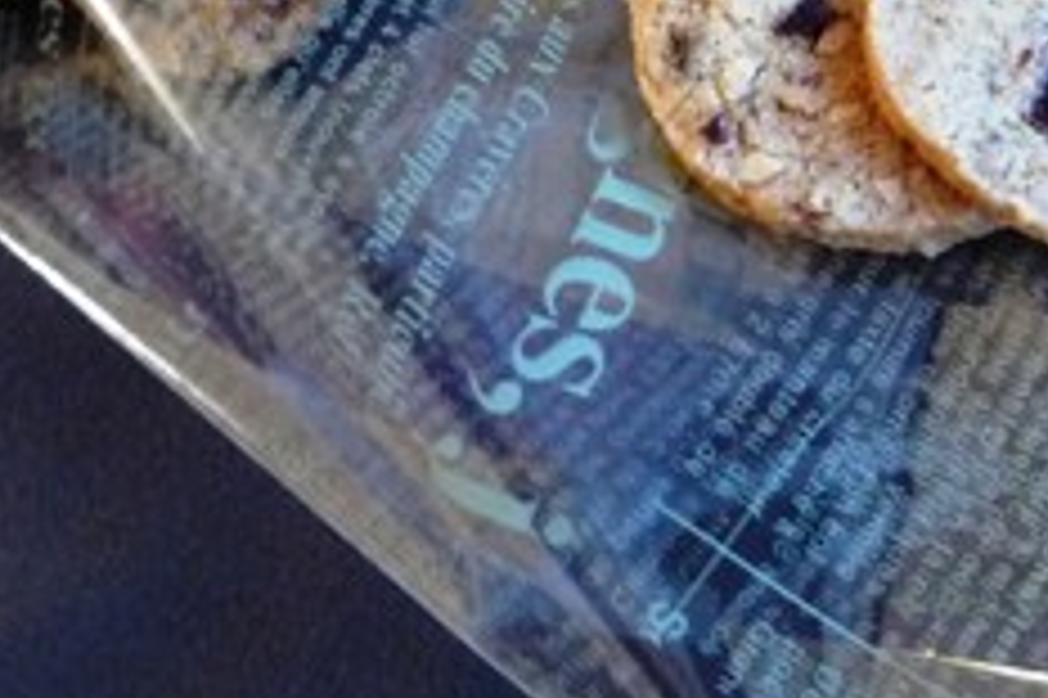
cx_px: 778
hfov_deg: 32.8
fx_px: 1745
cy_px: -27
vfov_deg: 21.6
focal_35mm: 60
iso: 400
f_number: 3.3
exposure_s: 1/8
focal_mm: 5.2
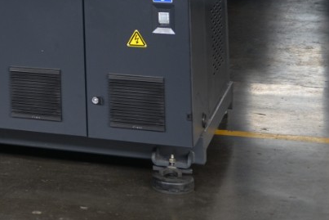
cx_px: -210
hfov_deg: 15.8
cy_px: -150
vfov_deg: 11.3
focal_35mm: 115
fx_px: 1051
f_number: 2.8
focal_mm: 29
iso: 160
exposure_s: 1/30
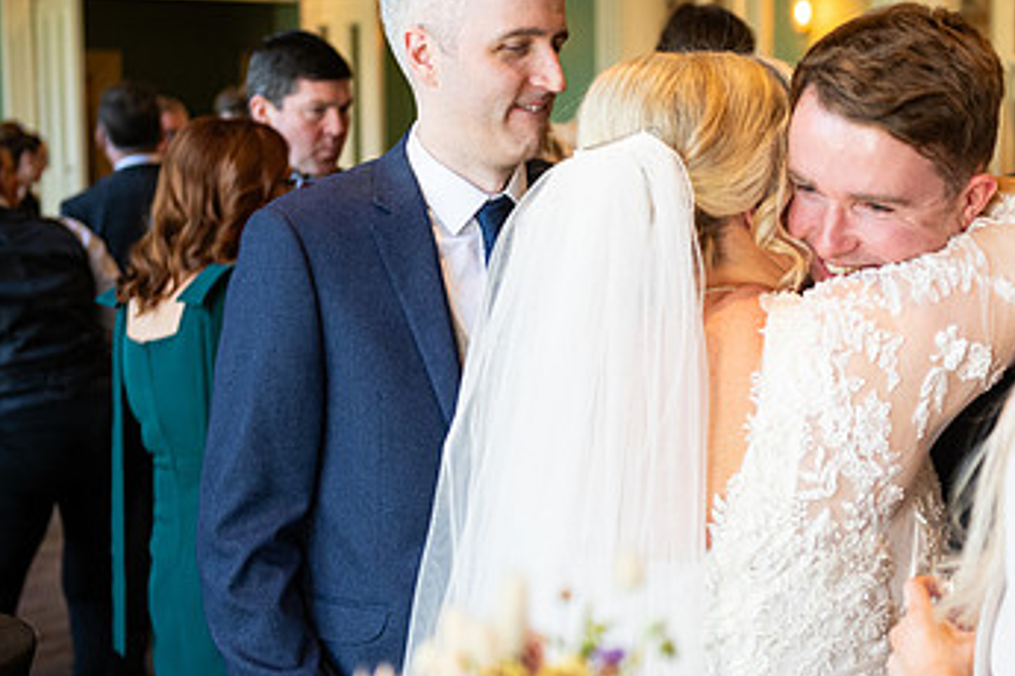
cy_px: 381
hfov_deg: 23.9
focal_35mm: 84
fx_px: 2368
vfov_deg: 16.3
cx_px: 780
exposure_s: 1/160
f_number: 3.5
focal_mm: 50
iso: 800
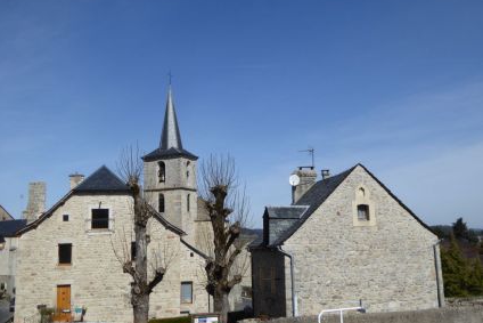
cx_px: 241
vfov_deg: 30.5
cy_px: 148
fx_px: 591
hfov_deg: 44.5
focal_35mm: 44
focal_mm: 7.2
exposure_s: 1/1300
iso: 100
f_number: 3.8
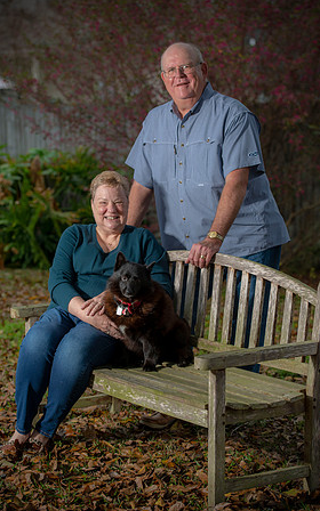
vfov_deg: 23.8
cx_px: 161
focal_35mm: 87
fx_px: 1214
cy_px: 256
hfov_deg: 15.0
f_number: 4
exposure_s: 1/200
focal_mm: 85
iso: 160
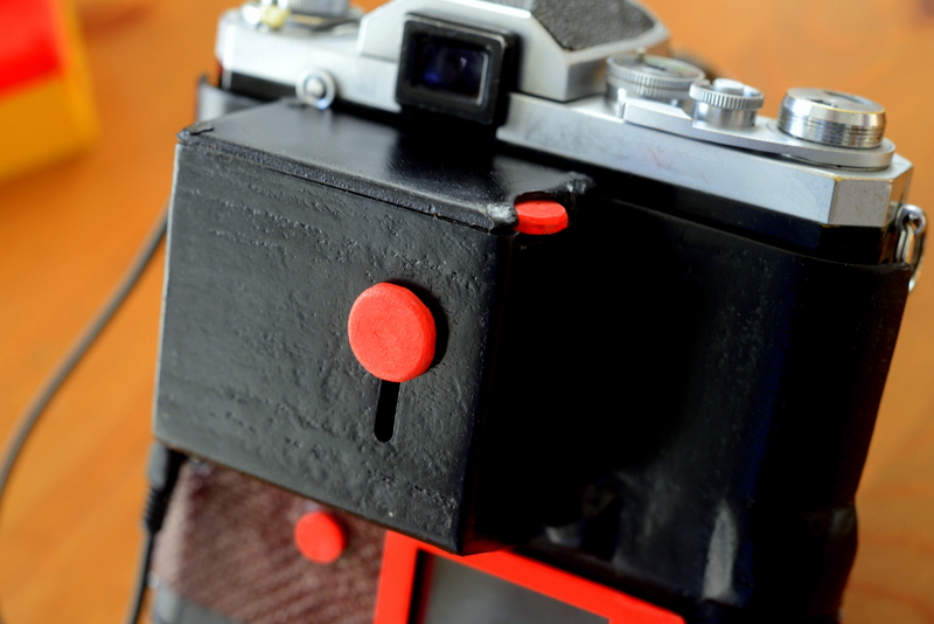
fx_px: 1427
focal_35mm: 55
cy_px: 312
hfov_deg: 36.2
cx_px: 467
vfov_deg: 24.6
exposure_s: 1/30
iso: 720
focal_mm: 55
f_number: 11
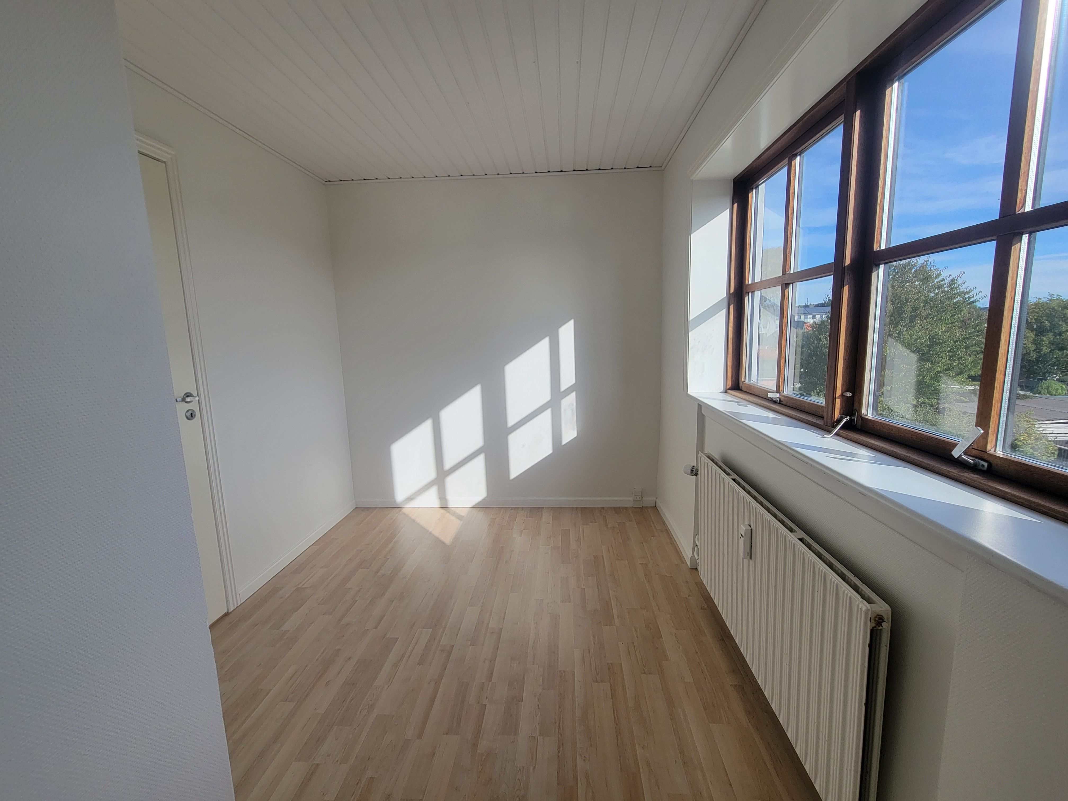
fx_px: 401
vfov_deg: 89.9
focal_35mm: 13
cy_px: 400
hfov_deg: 106.2
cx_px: 534
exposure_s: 1/622
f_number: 2.2
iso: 50
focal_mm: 2.2
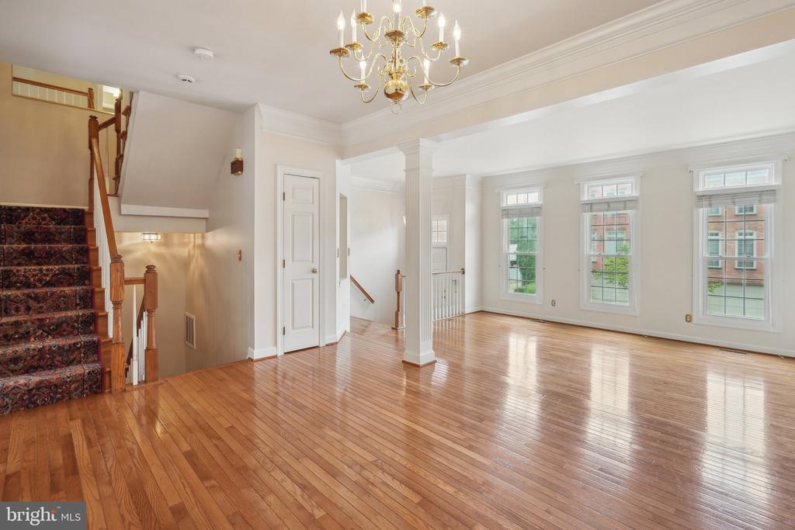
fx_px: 353
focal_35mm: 16
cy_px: 265
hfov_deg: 96.7
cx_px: 398
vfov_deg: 73.8
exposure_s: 1/50
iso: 640
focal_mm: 16
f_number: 5.6
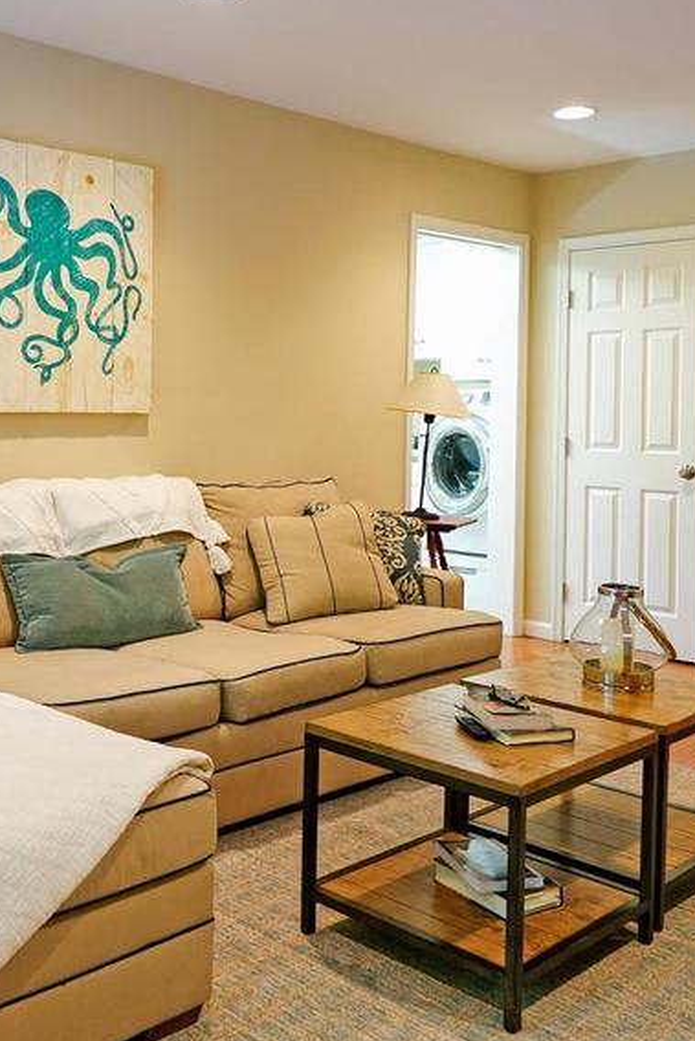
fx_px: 1100
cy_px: 431
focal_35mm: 38
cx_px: 249
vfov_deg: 50.4
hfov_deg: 34.8
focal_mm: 10
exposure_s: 1/30
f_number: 2.8
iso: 400
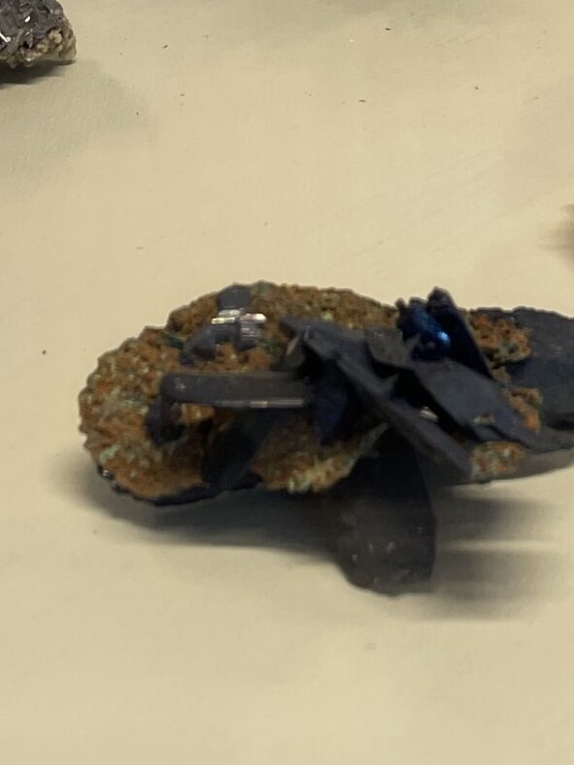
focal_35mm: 99
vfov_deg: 18.3
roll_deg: -0.5
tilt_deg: -17.9
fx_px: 2189
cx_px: 417
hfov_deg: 14.9
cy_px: -263
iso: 80
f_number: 1.6
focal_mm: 4.2
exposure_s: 1/100
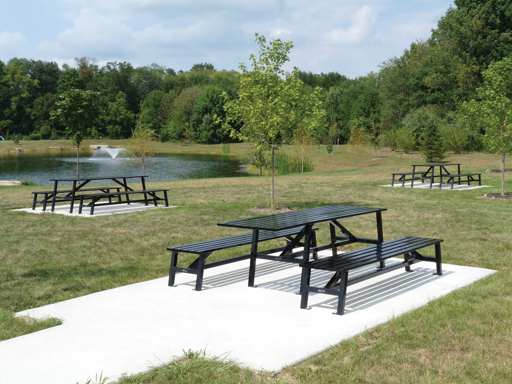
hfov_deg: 39.7
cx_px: 256
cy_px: 192
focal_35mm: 48
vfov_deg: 30.3
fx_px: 710
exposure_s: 1/500
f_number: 5.6
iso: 100
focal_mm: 8.5
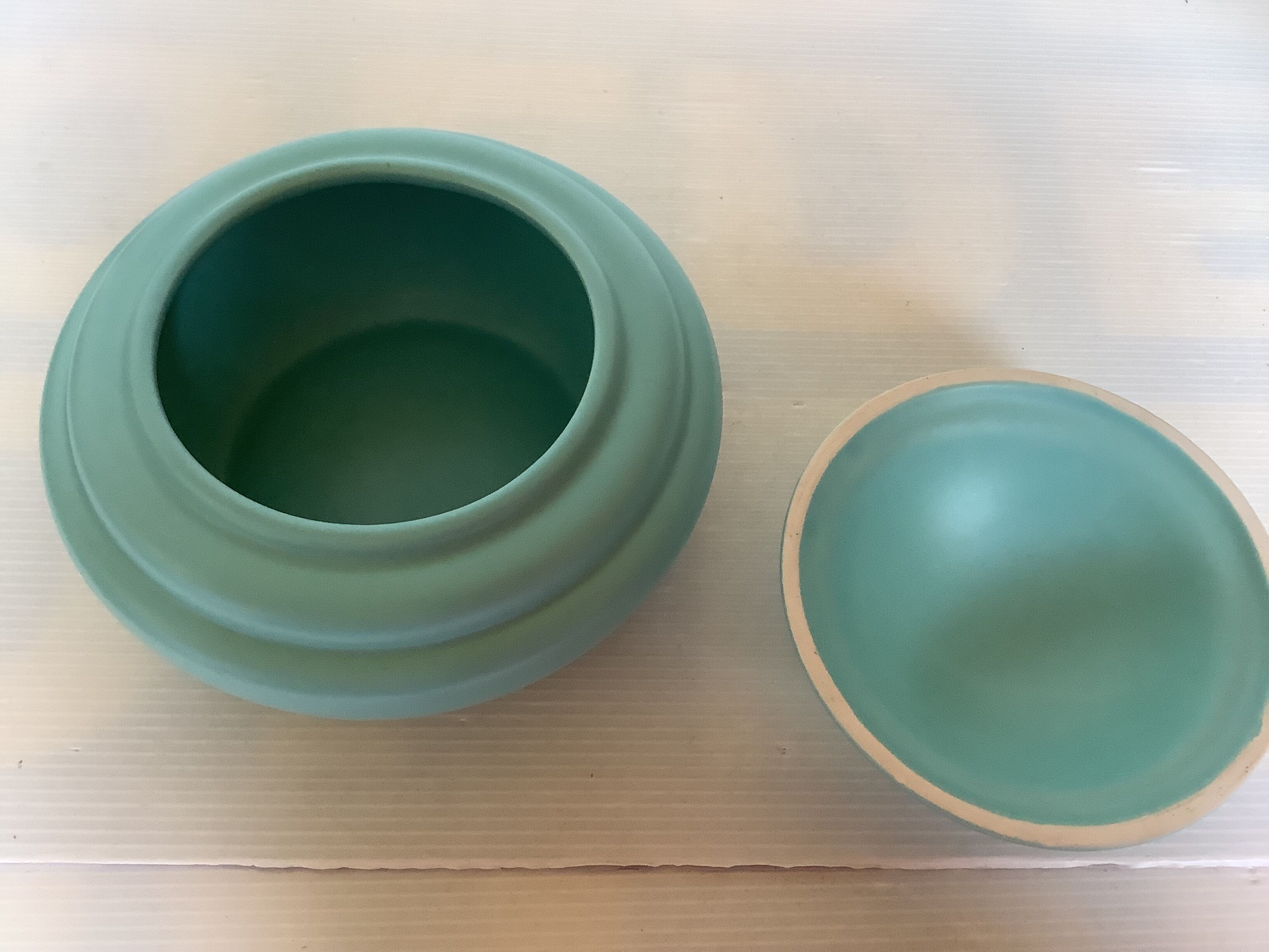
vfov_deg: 45.4
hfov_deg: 58.4
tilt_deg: -62.1
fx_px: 1136
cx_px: 634
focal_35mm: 31
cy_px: 476
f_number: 2.4
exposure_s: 1/50
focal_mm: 3.3
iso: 160
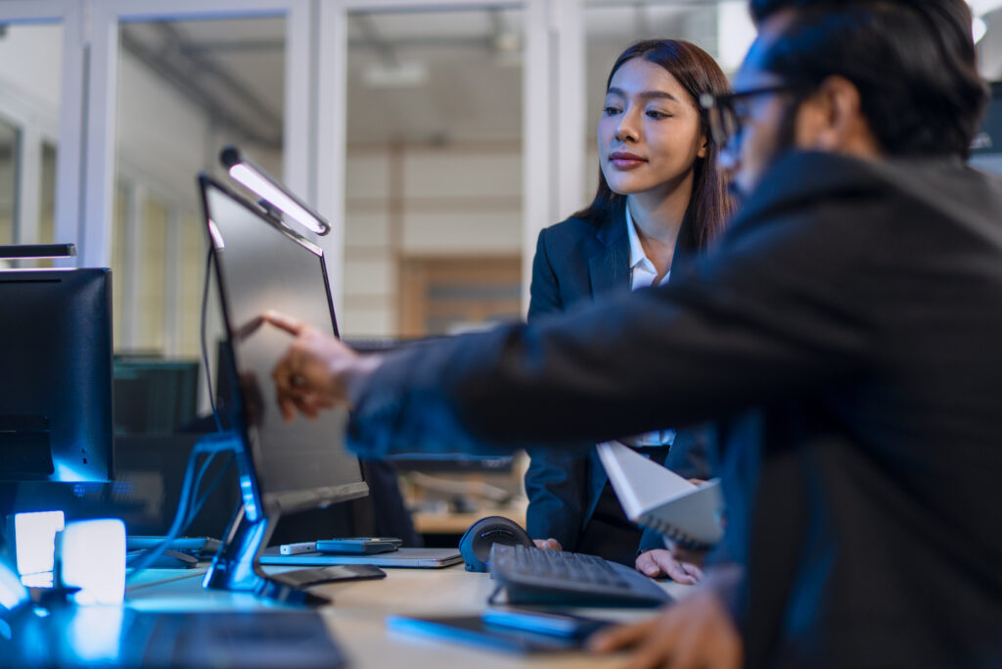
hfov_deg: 39.6
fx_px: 1392
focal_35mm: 50
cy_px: 334
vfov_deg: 27.0
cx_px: 501
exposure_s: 1/320
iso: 320
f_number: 1.4
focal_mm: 50
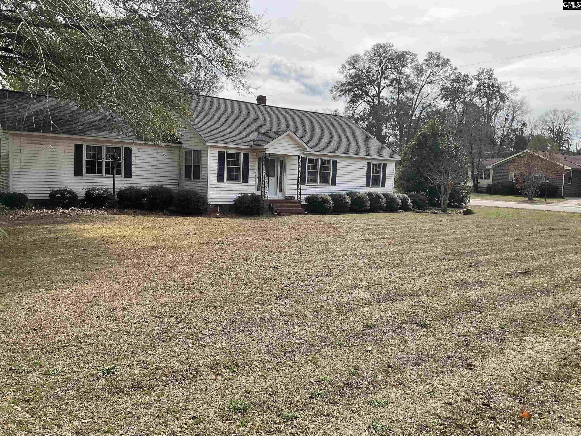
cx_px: 290
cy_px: 218
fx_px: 487
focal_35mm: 29
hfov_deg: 61.7
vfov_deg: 48.2
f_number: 1.8
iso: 16
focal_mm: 3
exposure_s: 1/1534
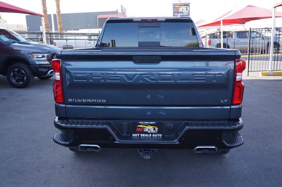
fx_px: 247
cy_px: 94
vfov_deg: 41.7
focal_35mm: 32
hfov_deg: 59.5
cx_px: 141
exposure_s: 1/60
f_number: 4.5
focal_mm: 21
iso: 100
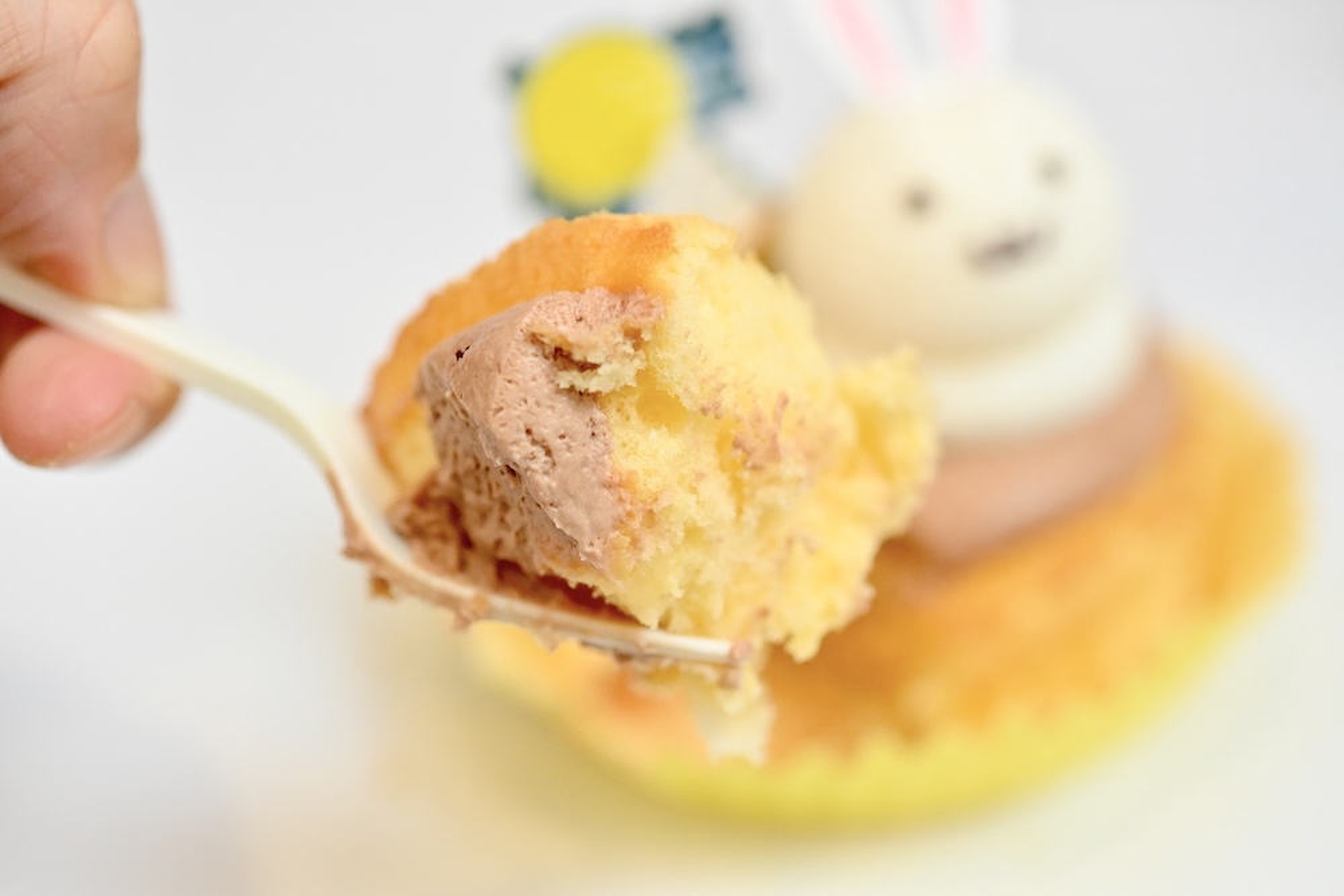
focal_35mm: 60
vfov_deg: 22.6
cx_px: 672
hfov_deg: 33.4
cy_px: 448
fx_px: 2240
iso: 6400
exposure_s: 1/1000
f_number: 4
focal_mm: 60
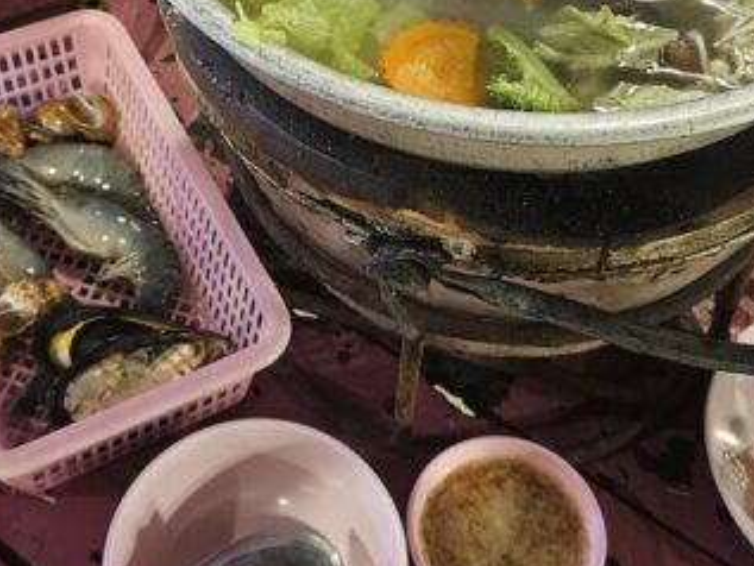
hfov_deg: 33.2
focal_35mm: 58
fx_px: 1264
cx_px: 352
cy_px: 48
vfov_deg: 24.5
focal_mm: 5.4
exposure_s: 1/50
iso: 640
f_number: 1.8
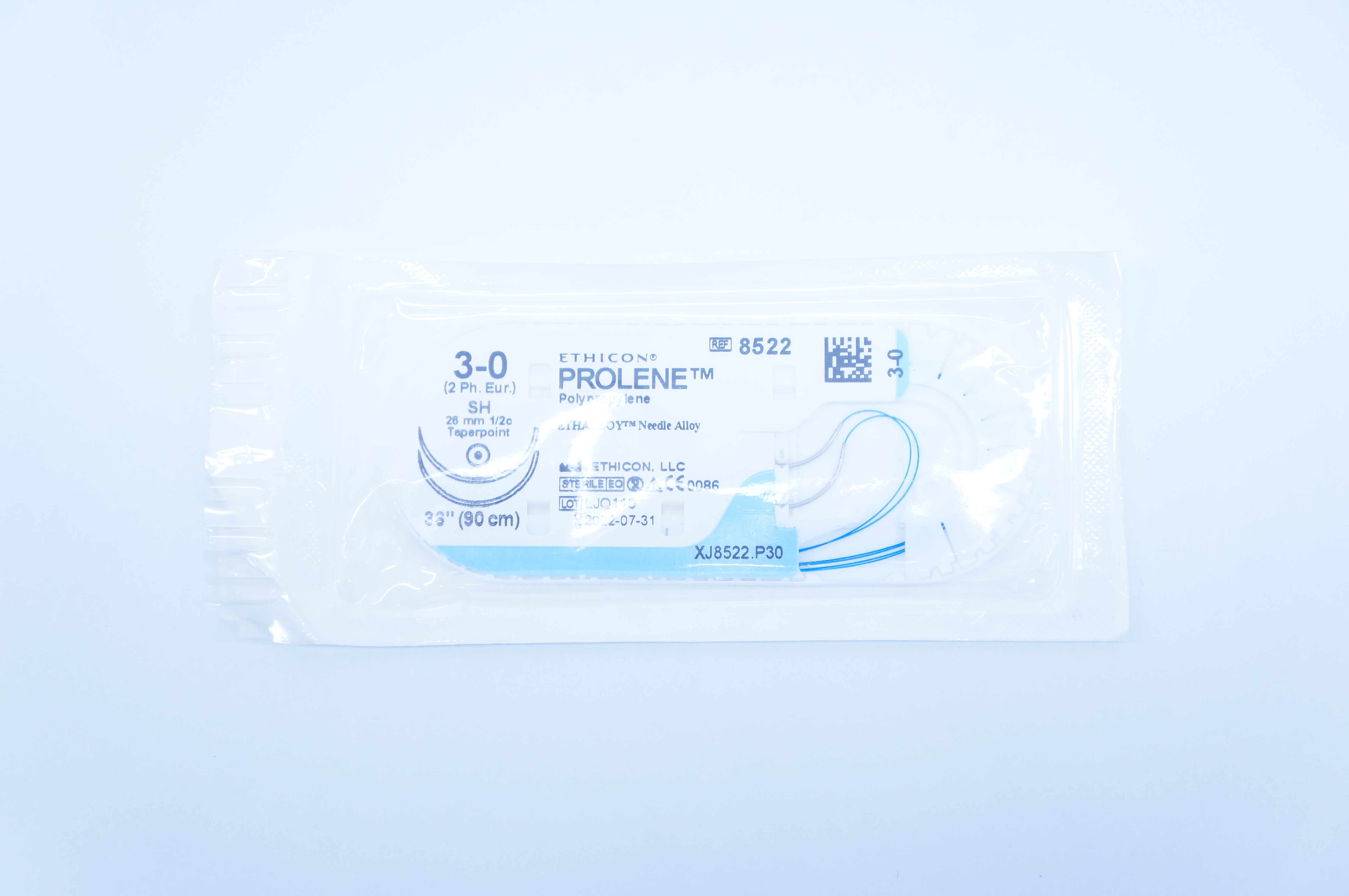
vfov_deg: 23.1
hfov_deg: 34.2
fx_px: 2190
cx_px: 674
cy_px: 448
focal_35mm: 58
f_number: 4.5
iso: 800
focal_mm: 39
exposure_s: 1/200
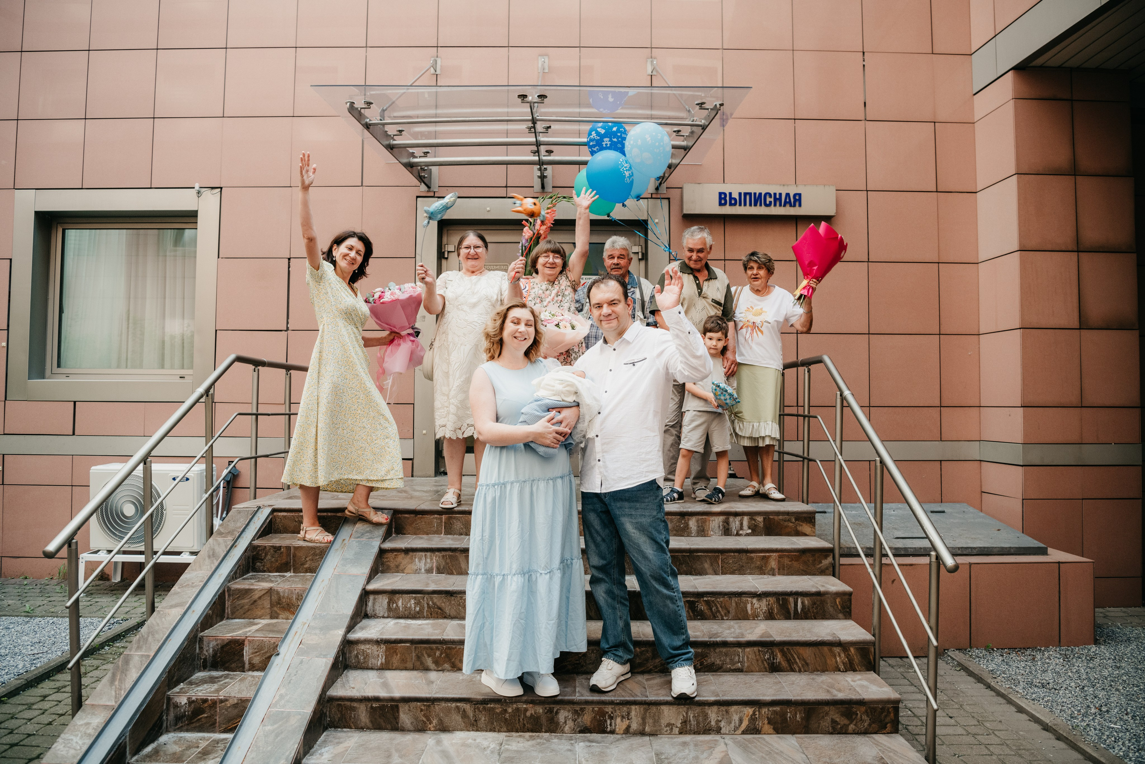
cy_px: 382
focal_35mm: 26
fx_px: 827
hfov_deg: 69.4
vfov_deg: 49.6
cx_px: 572
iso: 500
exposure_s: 1/320
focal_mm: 26
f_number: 4
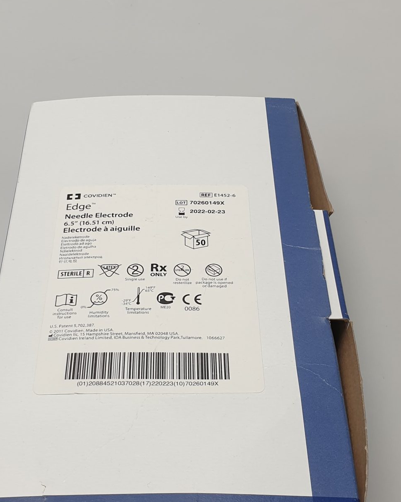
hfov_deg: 28.0
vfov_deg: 34.7
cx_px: 158
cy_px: 264
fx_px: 801
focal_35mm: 54
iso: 80
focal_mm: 4.3
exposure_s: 1/100
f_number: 2.4
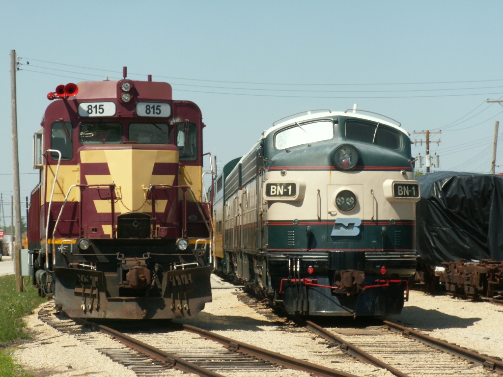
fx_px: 1947
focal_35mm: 134
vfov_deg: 11.1
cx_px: 252
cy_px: 188
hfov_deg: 14.7
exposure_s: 1/200
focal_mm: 21.93
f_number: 7.1
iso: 50
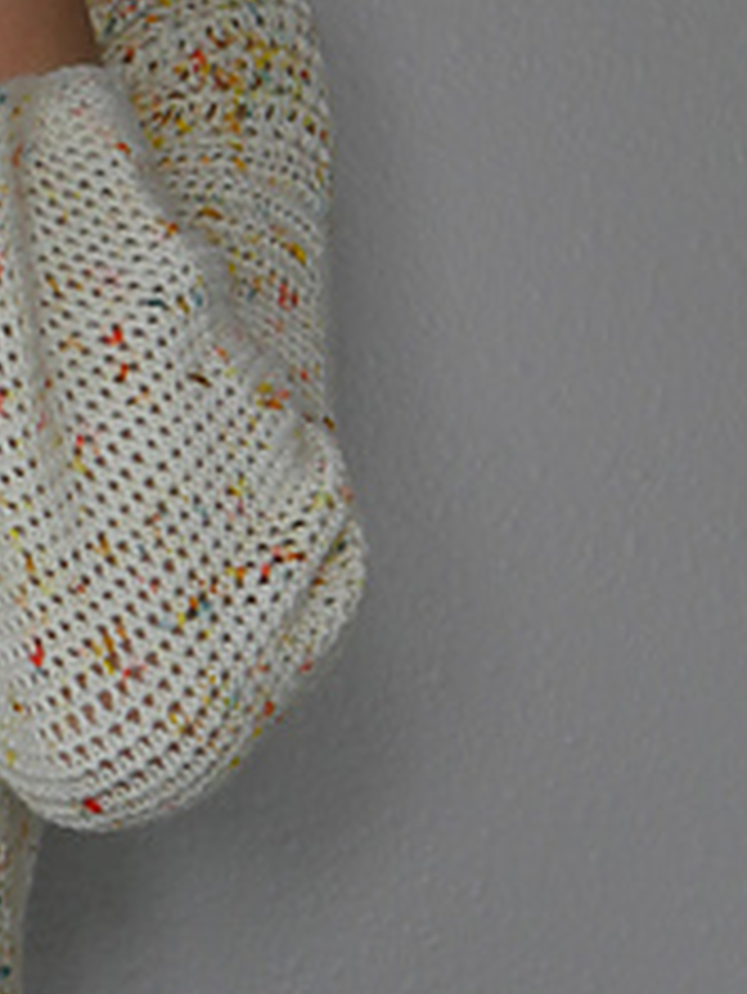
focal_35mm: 145
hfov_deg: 10.1
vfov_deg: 13.6
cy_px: 702
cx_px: -202
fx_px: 4168
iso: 400
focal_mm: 25
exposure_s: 1/60
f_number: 5.3
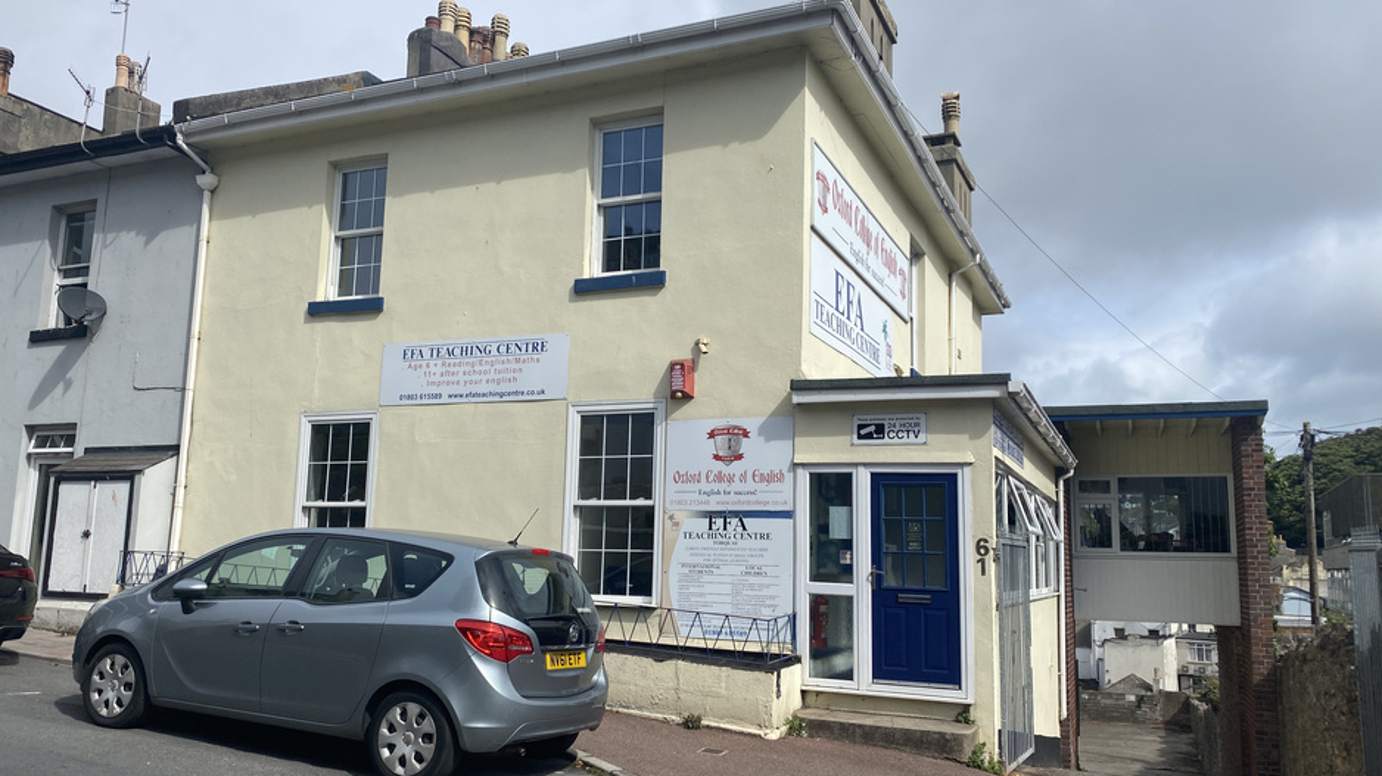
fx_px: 1062
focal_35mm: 29
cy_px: 420
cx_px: 692
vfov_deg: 40.1
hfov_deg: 66.1
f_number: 1.8
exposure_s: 1/4608
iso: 32
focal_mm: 4.25
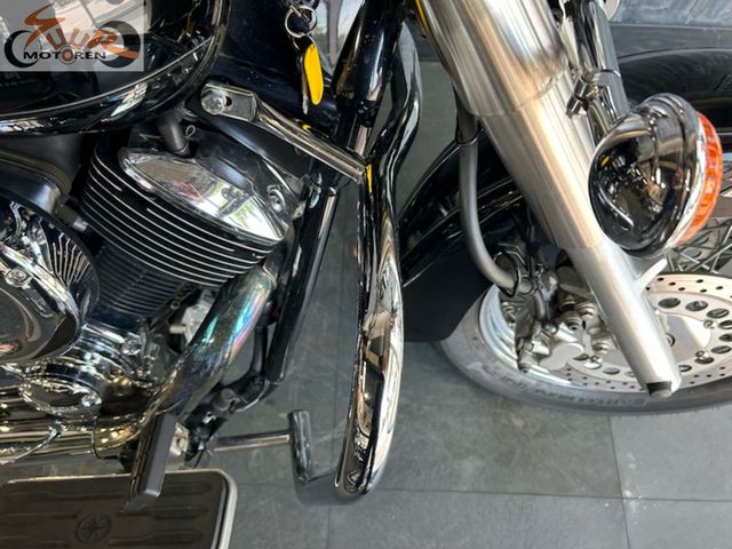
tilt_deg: -68.4
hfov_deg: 67.3
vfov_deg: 53.1
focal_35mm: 26
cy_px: 274
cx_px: 366
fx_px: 550
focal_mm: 5.7
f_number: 1.5
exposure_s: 1/121
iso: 50
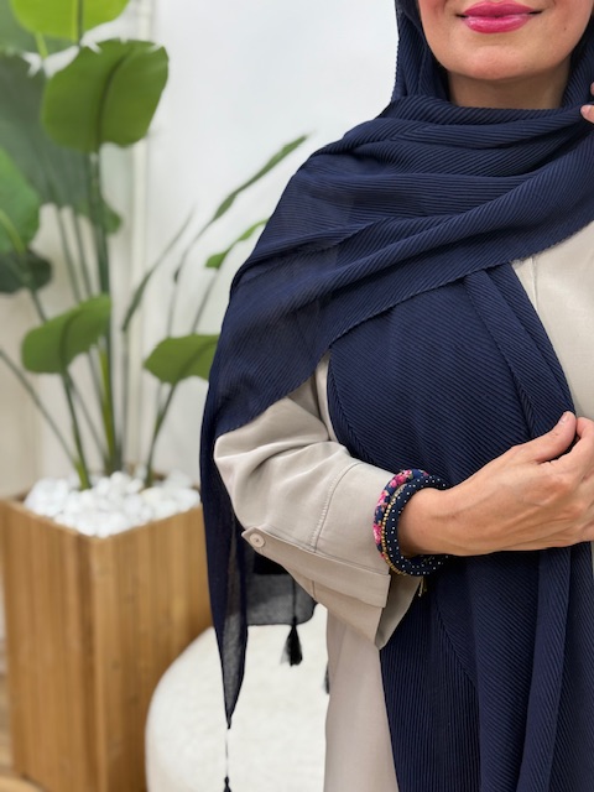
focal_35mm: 48
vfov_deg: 39.7
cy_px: 396
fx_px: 1098
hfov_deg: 30.3
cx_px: 297
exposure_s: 1/286
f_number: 1.78
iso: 80
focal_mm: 6.76
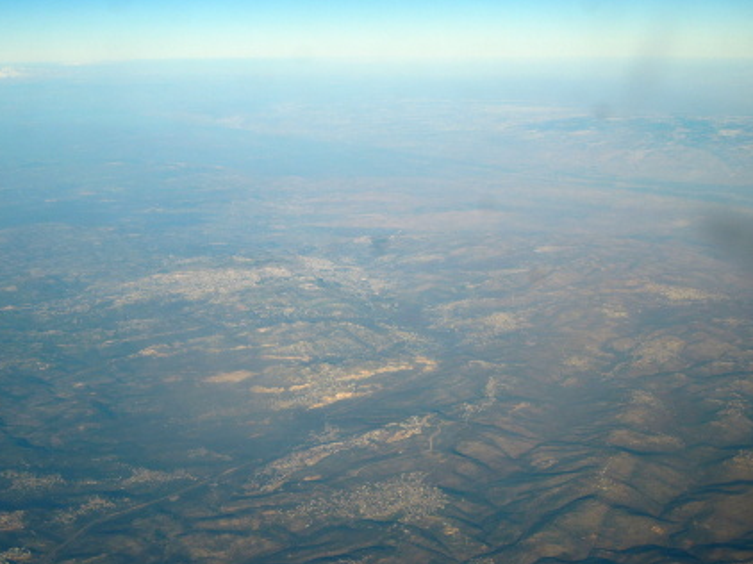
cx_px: 376
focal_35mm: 51
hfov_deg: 37.5
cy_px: 322
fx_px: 1109
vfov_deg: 28.5
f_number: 7.8
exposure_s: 1/250
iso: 100
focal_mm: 7.8
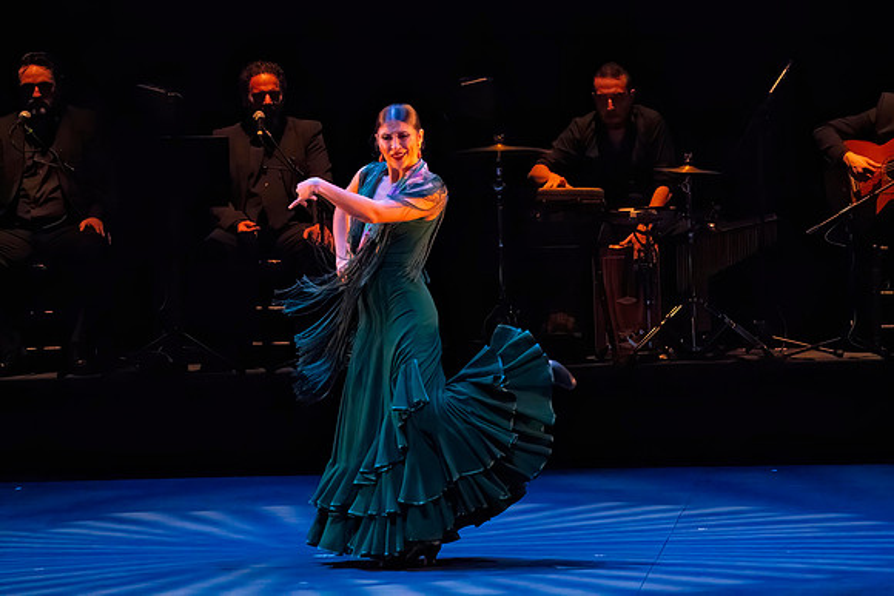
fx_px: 10050
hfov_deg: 5.1
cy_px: 256
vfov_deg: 3.4
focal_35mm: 405
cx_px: 510
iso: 25600
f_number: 10
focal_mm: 355
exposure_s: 1/400
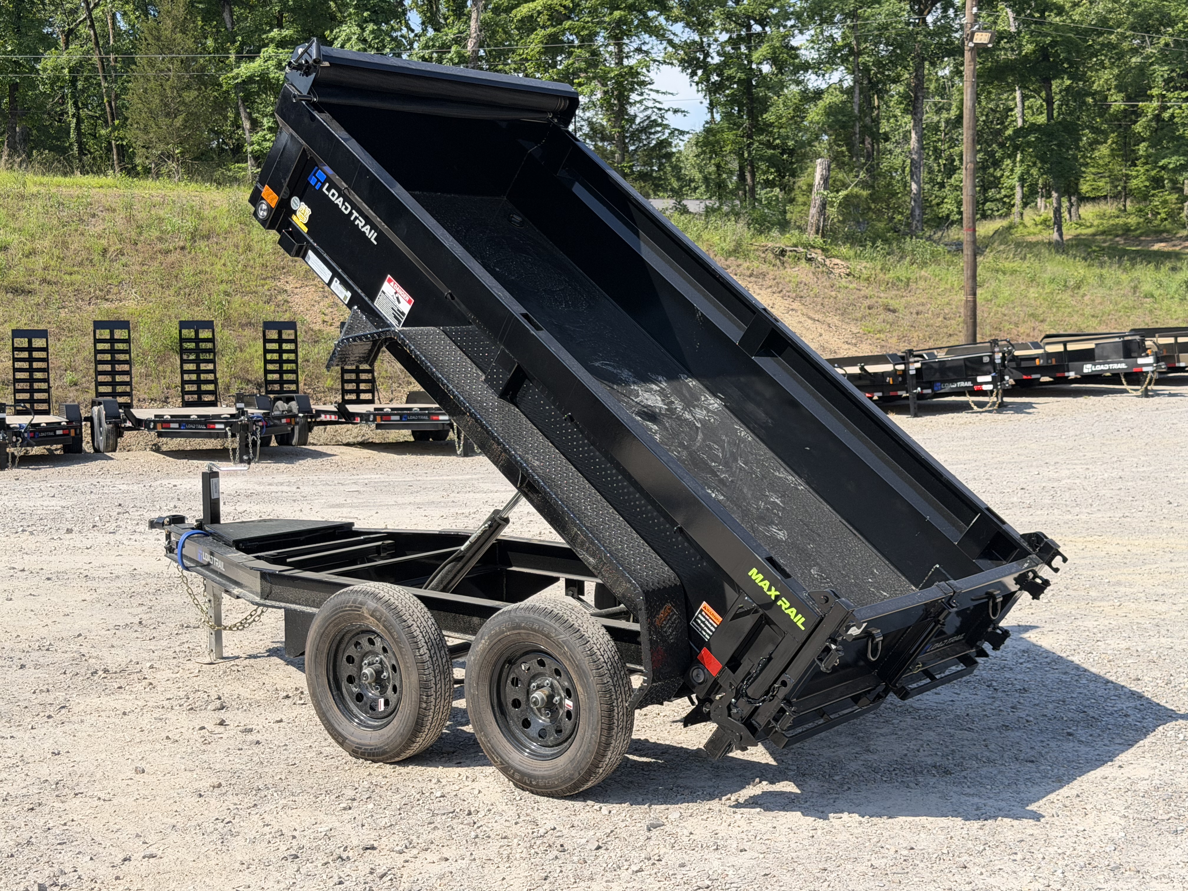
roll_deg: +0.9
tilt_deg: -3.4
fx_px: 1647
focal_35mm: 48
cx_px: 594
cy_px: 446
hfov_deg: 39.7
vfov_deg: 30.3
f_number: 1.78
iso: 80
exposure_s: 1/3226
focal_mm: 6.76
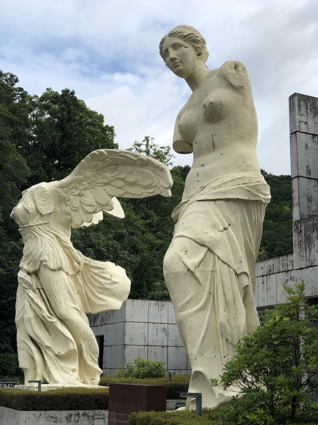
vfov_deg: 36.8
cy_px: 212
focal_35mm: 52
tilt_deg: +14.5
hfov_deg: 28.0
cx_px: 159
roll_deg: -0.8
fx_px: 637
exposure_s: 1/867
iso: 16
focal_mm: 6
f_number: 2.4
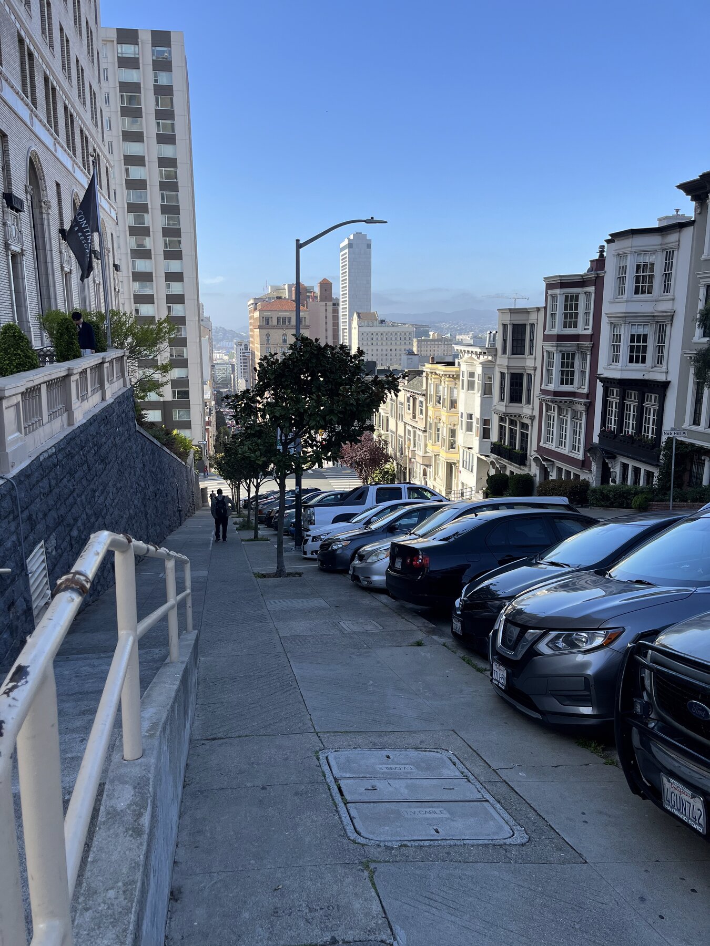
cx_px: 355
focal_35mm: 26
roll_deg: -0.4
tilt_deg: -10.1
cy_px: 473
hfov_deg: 53.1
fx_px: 711
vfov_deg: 67.3
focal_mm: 5.1
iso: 50
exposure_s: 1/1721
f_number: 1.6
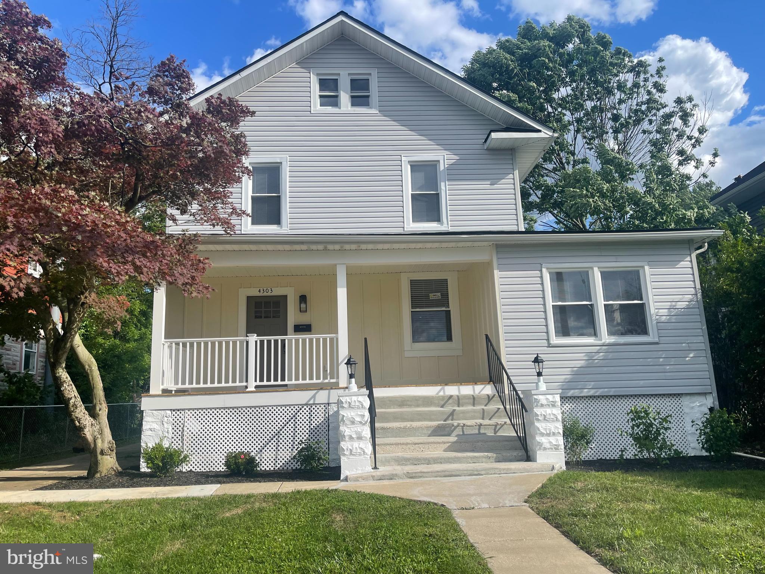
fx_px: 552
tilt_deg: +11.1
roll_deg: +1.4
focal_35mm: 25
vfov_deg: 54.9
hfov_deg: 69.4
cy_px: 287
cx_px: 382
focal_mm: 5.1
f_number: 1.6
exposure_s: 1/2924
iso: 32
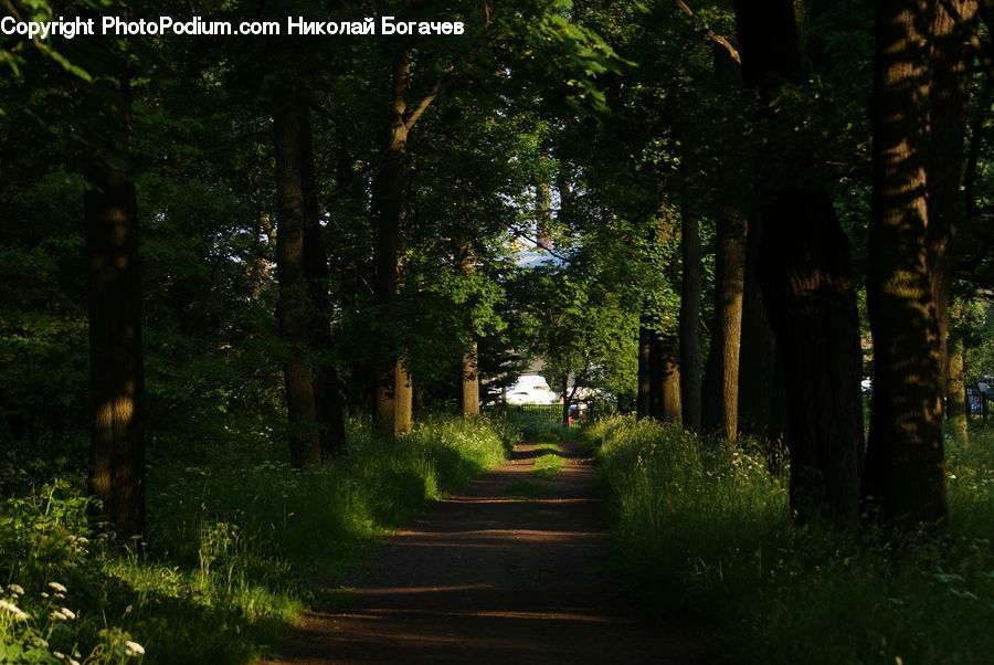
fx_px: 3109
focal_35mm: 112
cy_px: 332
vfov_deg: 12.2
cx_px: 497
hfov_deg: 18.2
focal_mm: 75
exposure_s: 1/125
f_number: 6.3
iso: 100
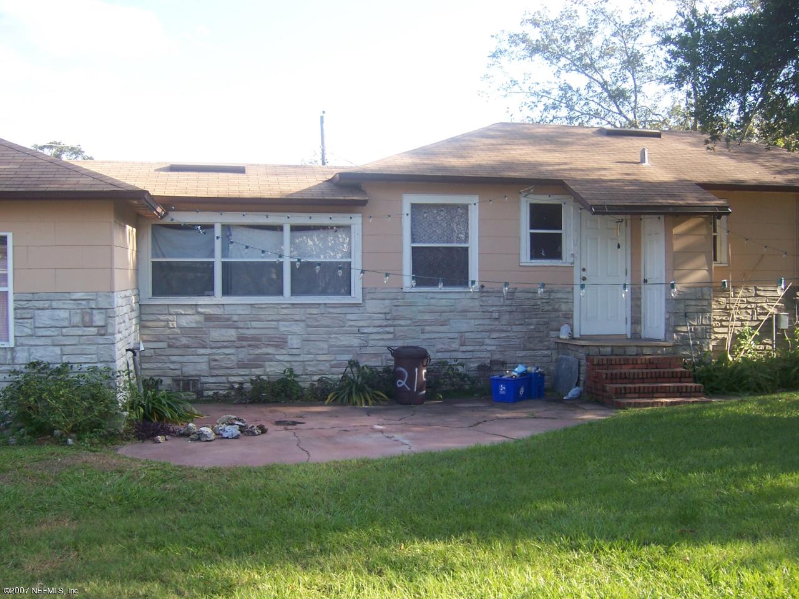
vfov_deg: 39.7
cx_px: 400
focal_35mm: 36
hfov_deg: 51.4
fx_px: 831
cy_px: 300
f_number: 2.8
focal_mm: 6.2
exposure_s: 1/250
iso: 80
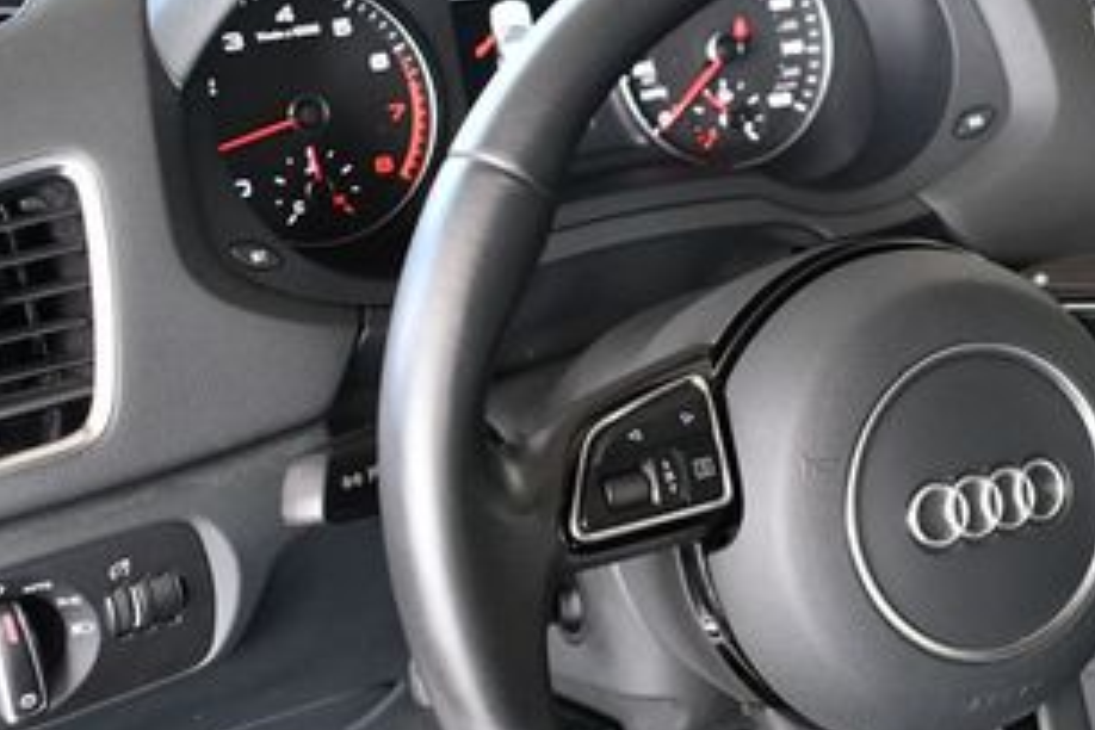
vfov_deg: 19.2
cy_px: 447
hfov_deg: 27.5
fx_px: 2159
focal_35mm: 71
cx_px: 963
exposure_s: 1/125
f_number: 3.8
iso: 2000
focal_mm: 23
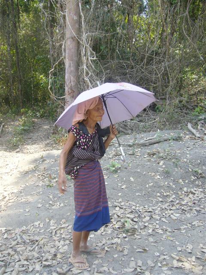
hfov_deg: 40.7
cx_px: 103
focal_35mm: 35
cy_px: 138
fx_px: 278
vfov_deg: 52.6
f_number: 2.8
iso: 80
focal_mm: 5.8
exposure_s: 1/125
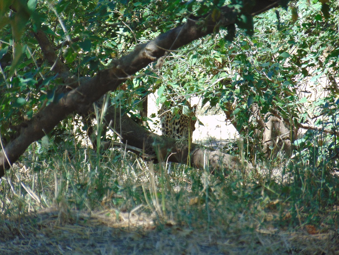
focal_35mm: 468
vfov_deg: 3.2
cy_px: 128
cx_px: 170
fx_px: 4583
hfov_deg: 4.2
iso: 80
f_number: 4.4
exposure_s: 1/125
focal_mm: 84
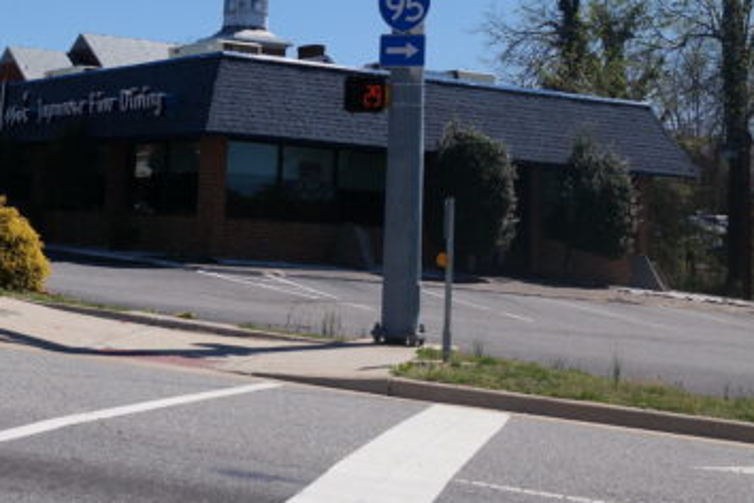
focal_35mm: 65
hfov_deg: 29.6
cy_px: 34
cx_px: 64
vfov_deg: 20.4
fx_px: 1361
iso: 100
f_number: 7.1
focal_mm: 20
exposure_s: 1/400
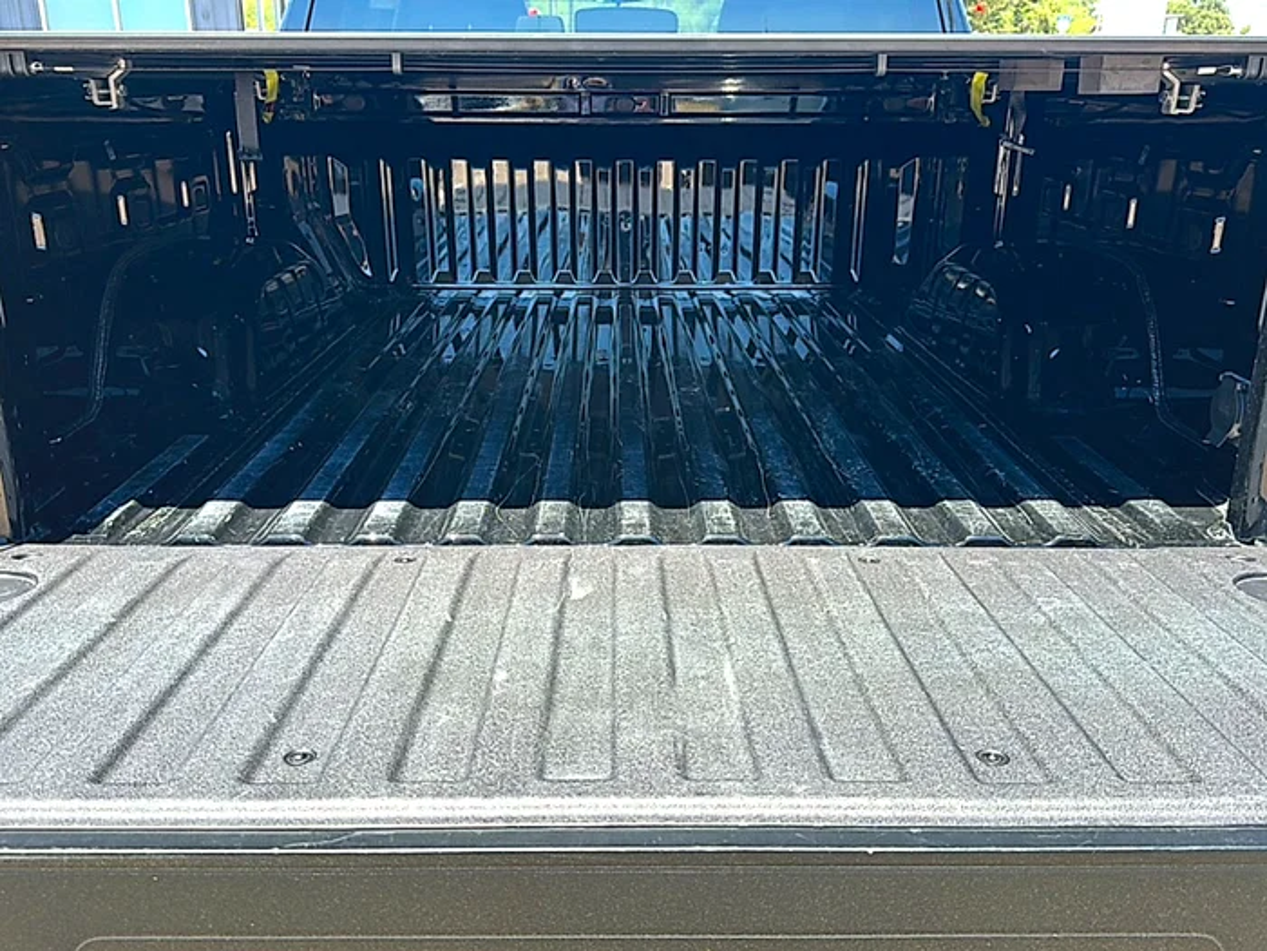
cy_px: 476
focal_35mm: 25
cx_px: 634
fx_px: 915
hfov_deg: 69.4
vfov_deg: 54.9
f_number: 1.78
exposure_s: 1/730
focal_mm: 6.86
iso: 80
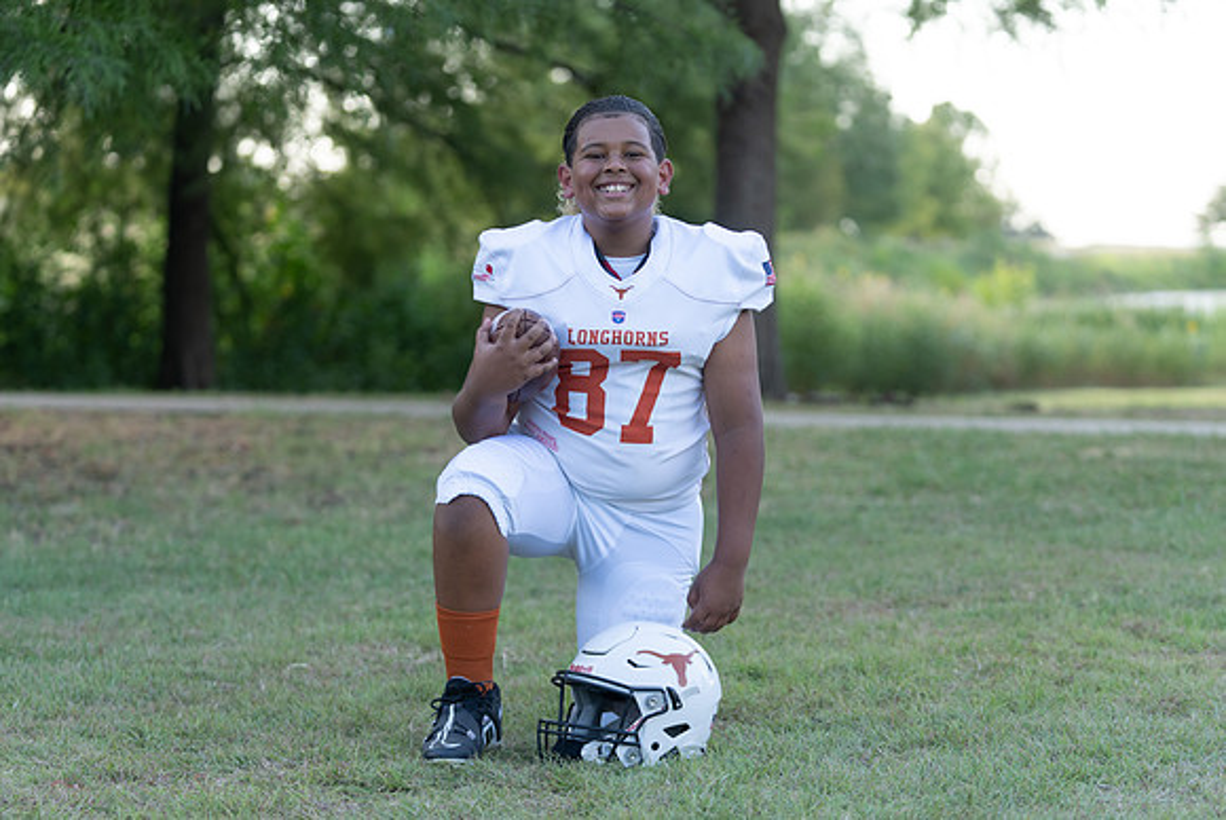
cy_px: 426
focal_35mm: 98
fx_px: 3352
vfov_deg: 13.9
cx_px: 623
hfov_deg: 20.7
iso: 200
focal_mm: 90
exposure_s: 1/400
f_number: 2.8
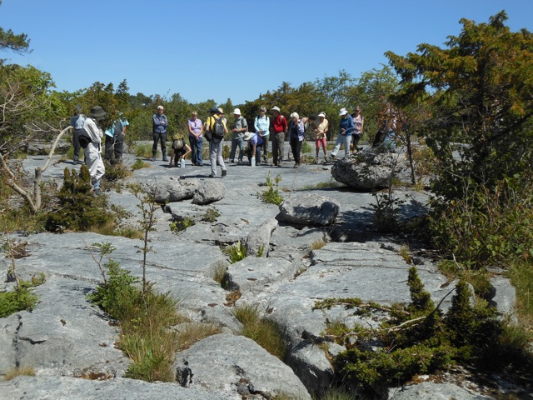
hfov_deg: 49.0
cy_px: 200
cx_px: 266
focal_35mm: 38
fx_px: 585
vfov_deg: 37.7
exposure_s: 1/1000
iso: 80
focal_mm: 6.8
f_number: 3.6
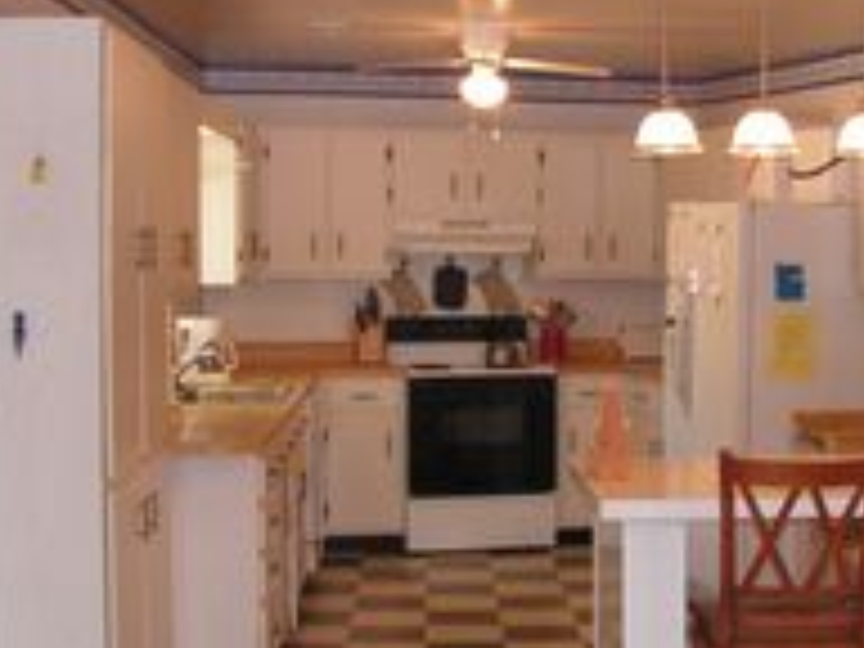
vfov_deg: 21.3
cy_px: 270
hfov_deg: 28.0
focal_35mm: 69
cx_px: 558
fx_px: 1722
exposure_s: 1/40
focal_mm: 6
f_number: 3.2
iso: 200
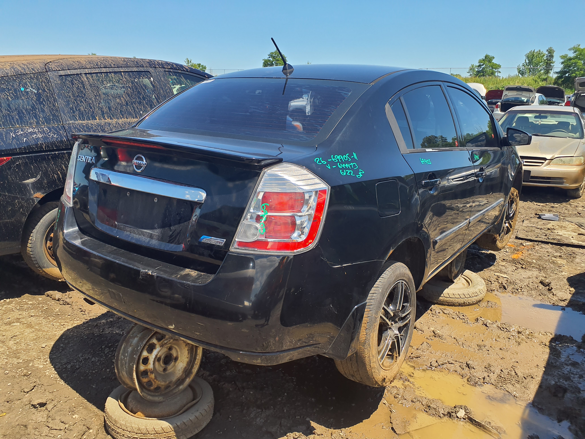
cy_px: 220
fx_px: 456
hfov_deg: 65.3
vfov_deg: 51.4
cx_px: 292
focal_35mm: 27
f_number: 1.9
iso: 40
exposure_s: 1/1116
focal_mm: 3.58
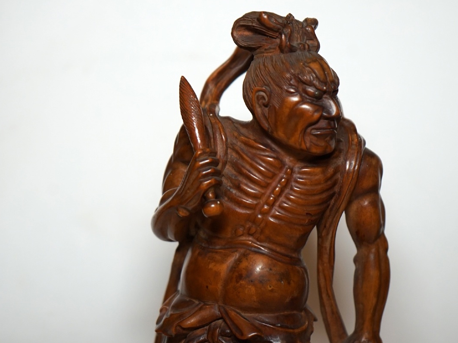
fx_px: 1164
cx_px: 240
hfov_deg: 22.3
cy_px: 171
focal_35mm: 88
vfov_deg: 16.8
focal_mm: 54
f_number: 5
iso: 400
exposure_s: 1/100
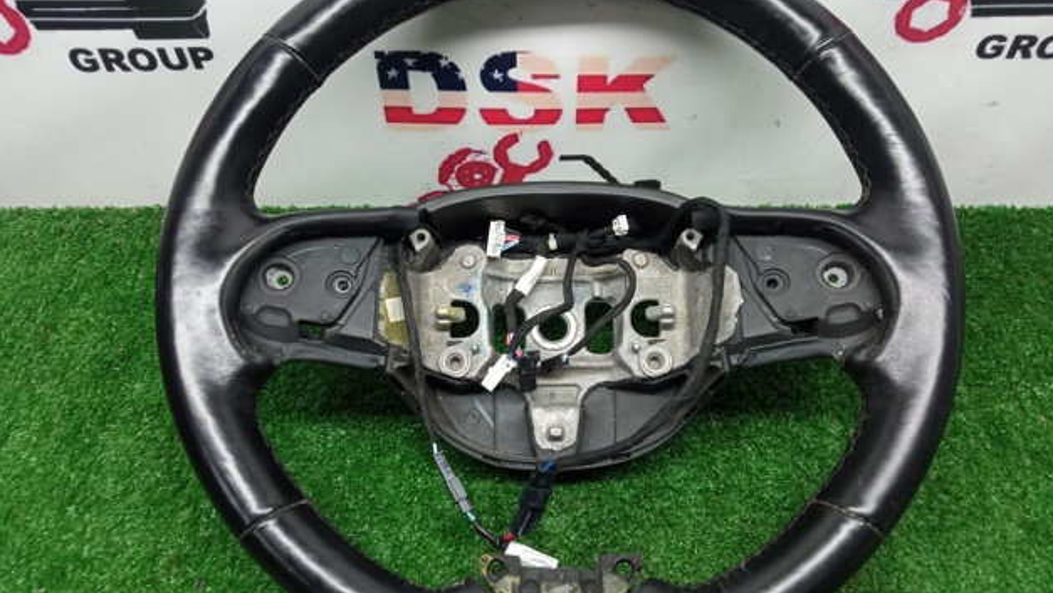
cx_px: 536
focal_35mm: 30
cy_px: 328
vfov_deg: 38.9
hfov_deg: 64.3
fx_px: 838
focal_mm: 3.79
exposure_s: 1/33.3
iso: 316
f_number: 2.2
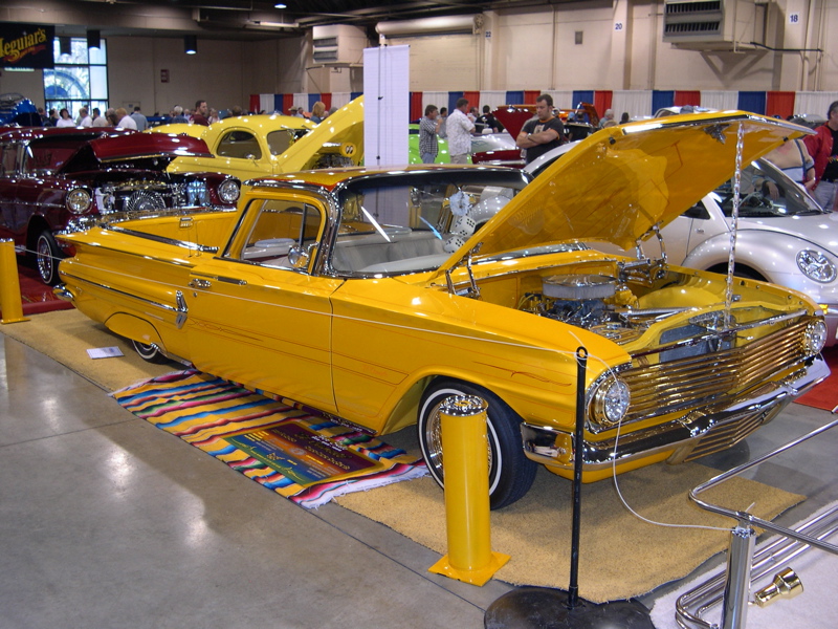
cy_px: 314
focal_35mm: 38
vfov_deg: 37.7
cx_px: 419
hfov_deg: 49.0
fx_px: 920
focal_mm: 8
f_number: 2.8
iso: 100
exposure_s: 1/30
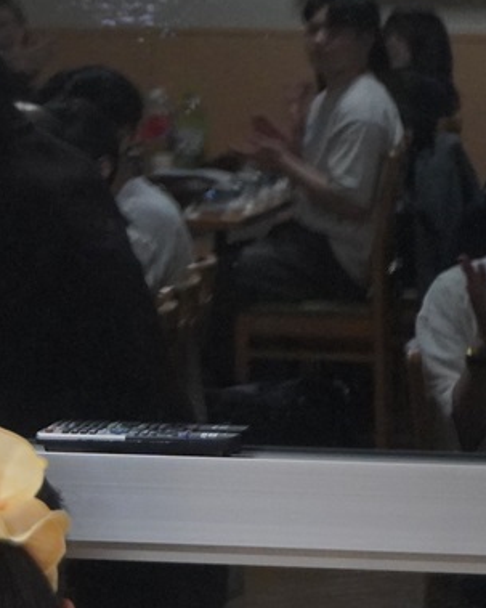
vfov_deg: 7.1
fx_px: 4926
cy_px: 220
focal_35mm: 274
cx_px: -643
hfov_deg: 5.5
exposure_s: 1/160
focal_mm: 49
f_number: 5.6
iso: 2000
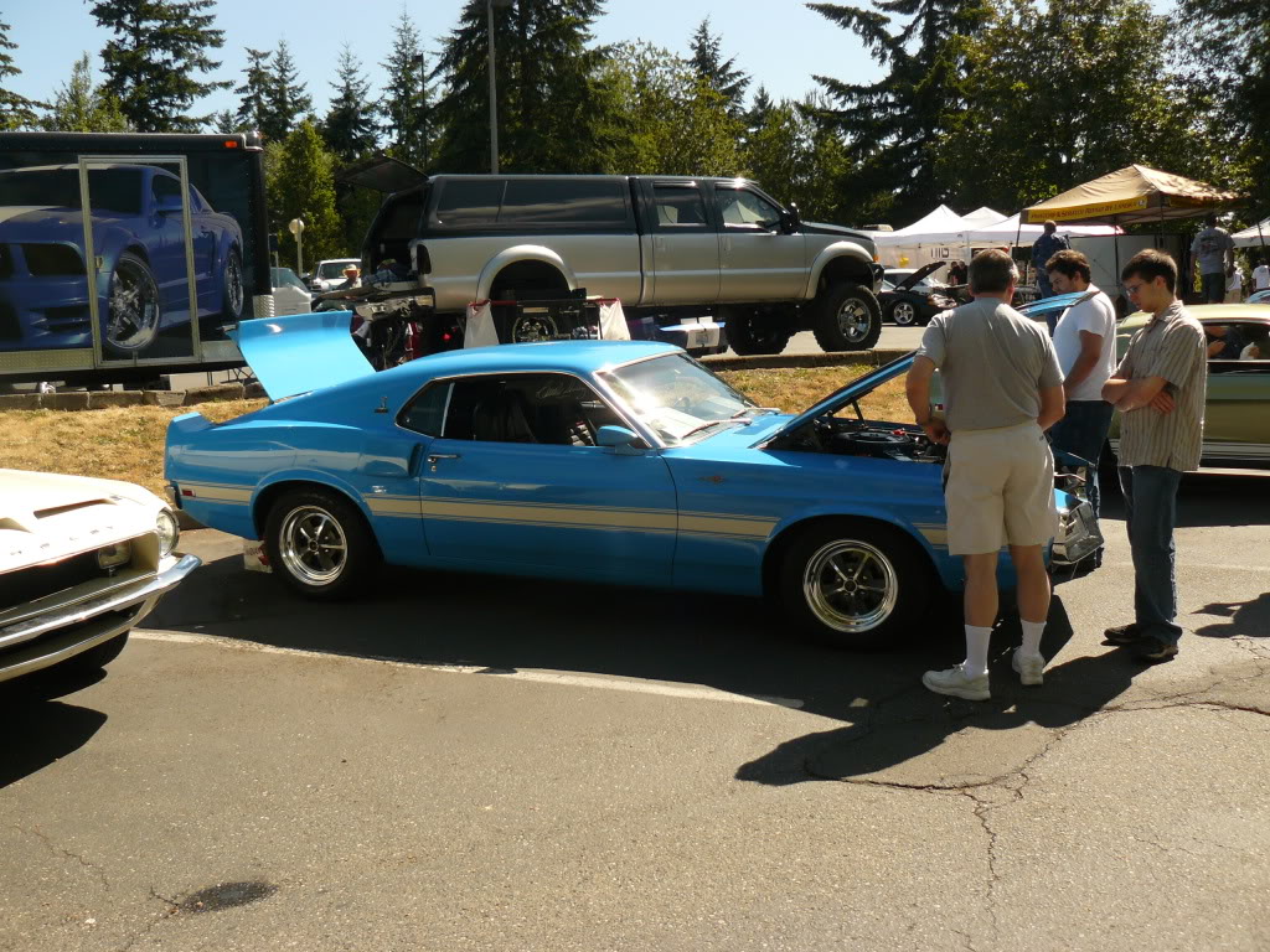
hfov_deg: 51.4
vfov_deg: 39.7
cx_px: 635
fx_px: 1321
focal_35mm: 36
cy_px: 476
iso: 100
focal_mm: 6
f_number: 2.8
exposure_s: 1/1000
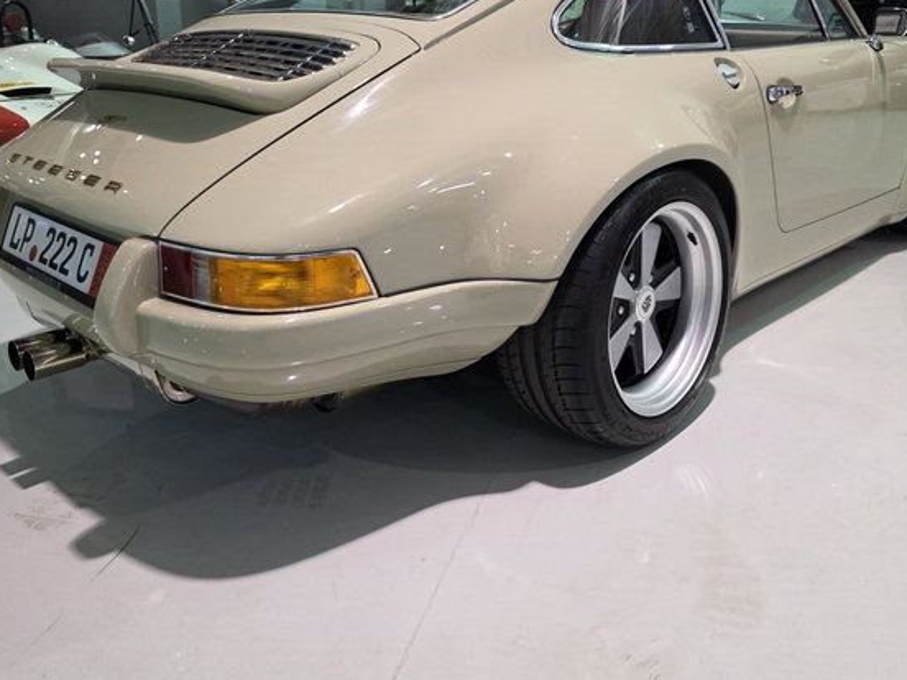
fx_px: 838
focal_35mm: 32
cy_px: 217
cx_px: 477
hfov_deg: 56.8
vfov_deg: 43.4
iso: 500
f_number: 1.7
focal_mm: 6.3
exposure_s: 1/120
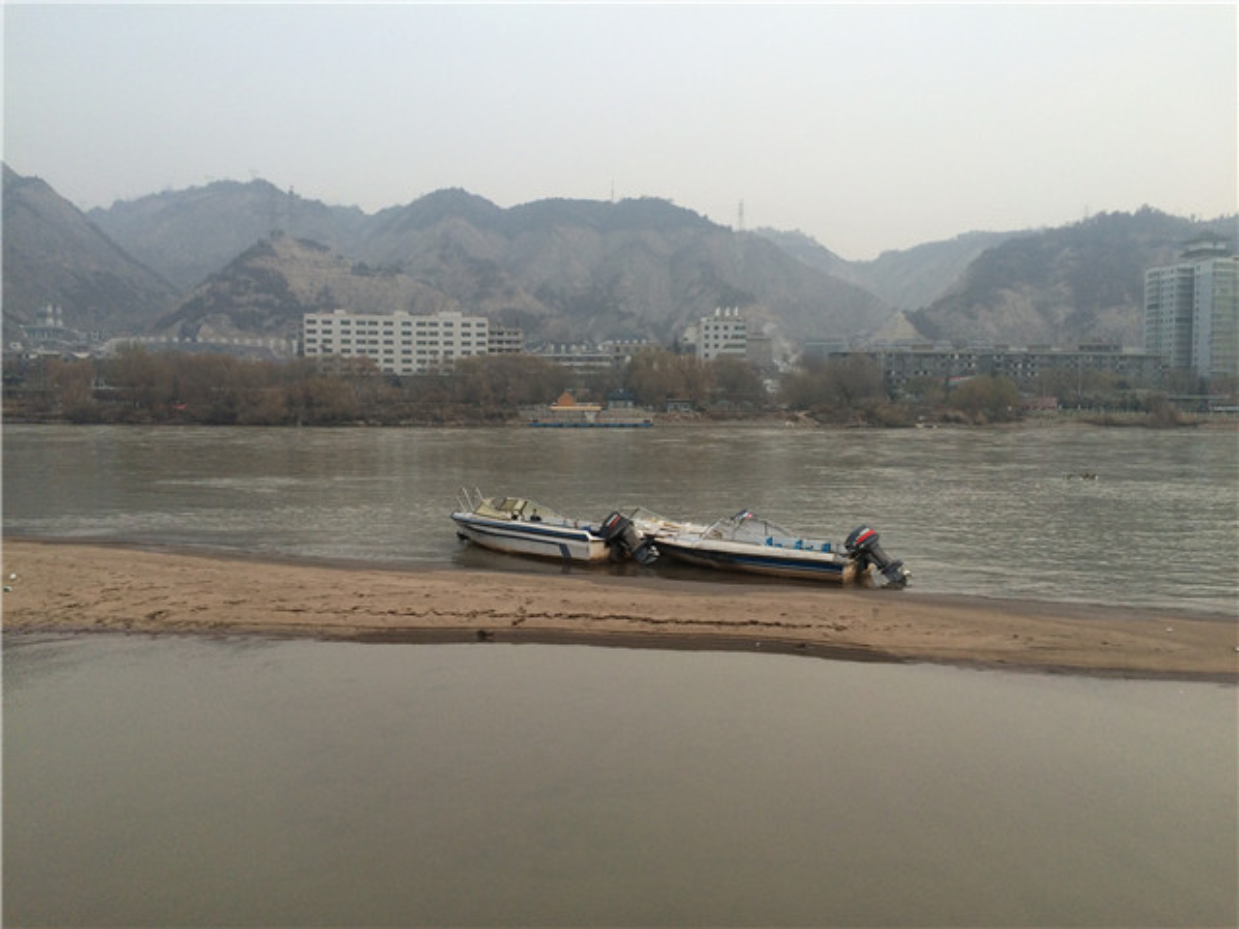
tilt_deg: -3.2
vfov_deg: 48.2
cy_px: 464
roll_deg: +1.1
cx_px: 620
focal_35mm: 29
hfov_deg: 61.7
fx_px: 1038
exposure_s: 1/707
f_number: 2.2
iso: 32
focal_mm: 4.15
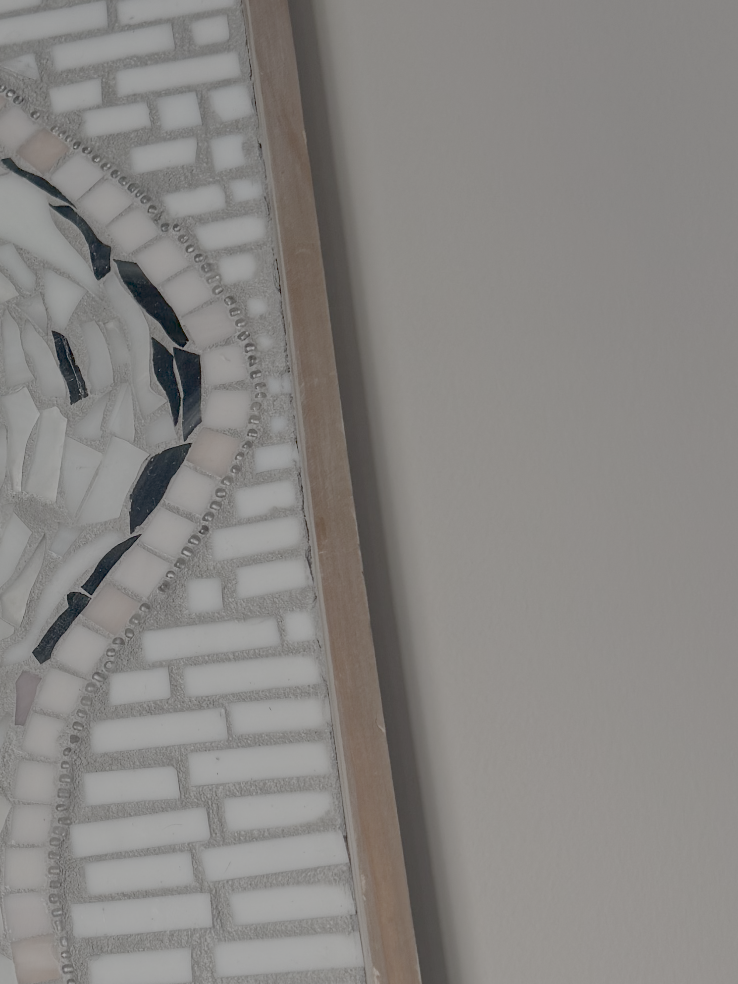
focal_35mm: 69
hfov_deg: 19.5
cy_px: 731
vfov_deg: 27.8
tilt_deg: +18.5
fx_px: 1962
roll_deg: +1.8
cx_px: -249
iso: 64
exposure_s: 1/121
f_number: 1.78
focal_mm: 6.76
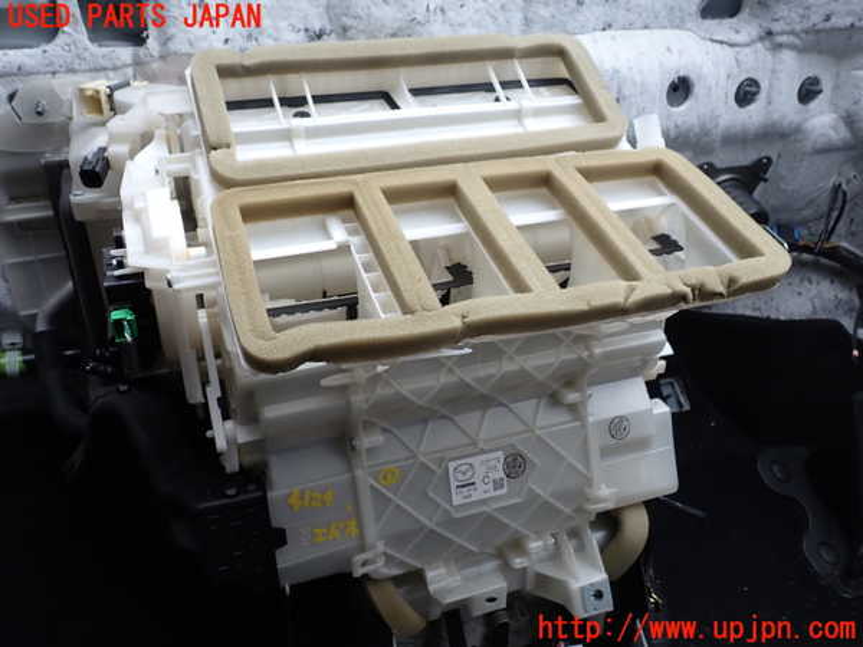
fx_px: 748
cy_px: 324
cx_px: 432
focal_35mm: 30
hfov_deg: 60.0
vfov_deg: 46.8
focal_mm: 5.4
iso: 100
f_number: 3.2
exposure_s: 1/100
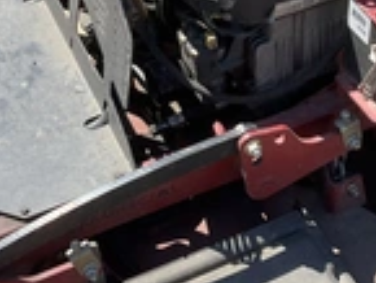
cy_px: 52
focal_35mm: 80
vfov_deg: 18.3
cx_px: 200
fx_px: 870
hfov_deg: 24.4
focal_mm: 3
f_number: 1.8
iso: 25
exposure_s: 1/912
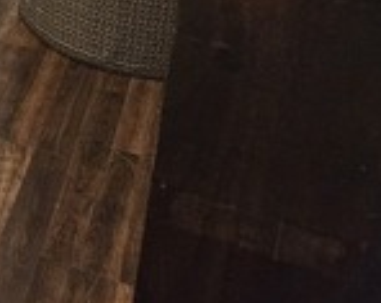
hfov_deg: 16.2
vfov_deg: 14.2
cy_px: -226
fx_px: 1092
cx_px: -337
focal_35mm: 97
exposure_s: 1/120
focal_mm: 5.4
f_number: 1.8
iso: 1000
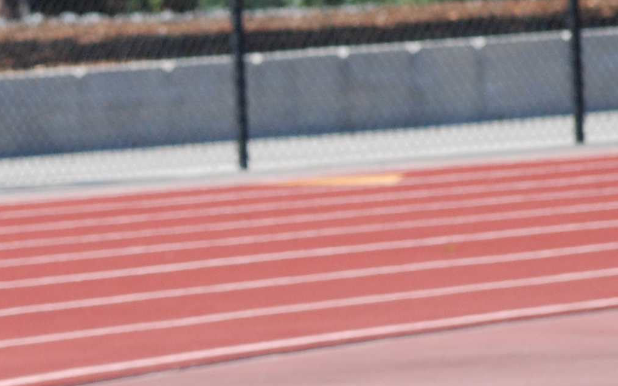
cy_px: 339
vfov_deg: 1.8
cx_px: -131
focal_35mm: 712
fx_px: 11992
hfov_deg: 2.9
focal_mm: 122
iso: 400
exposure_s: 1/800
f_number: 7.1
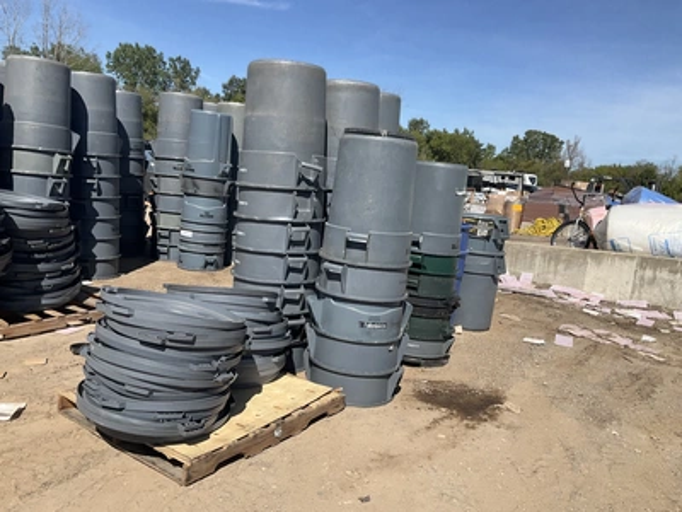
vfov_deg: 48.2
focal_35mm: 29
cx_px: 341
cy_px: 256
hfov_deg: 61.7
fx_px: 571
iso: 25
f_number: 1.8
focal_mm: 3
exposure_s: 1/2427
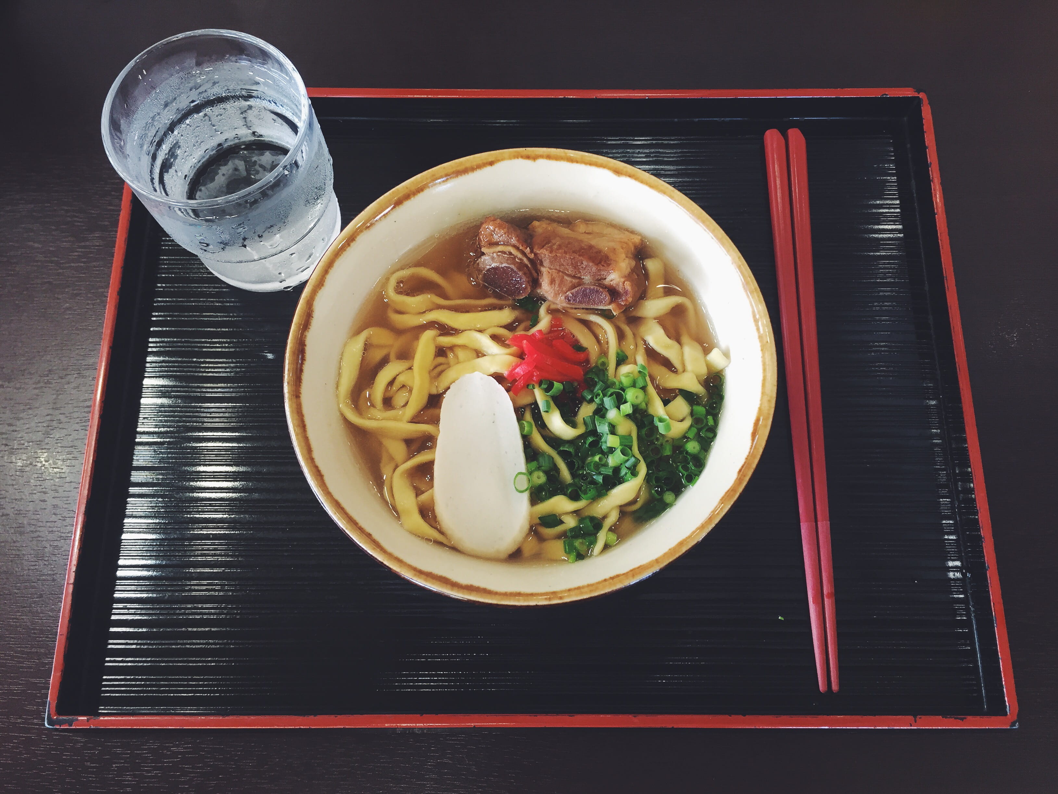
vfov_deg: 48.3
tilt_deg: -72.6
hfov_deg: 61.6
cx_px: 529
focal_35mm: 29
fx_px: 887
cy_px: 397
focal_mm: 4.15
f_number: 2.2
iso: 64
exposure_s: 1/30
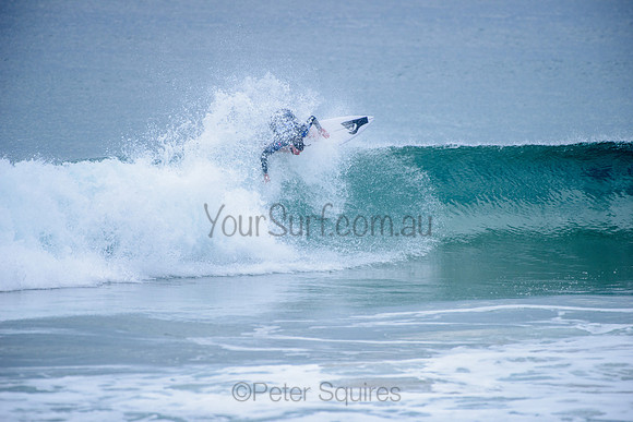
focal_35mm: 500
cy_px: 211
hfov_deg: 4.1
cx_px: 316
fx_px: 8793
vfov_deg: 2.8
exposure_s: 1/2000
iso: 320
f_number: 5.6
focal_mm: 500
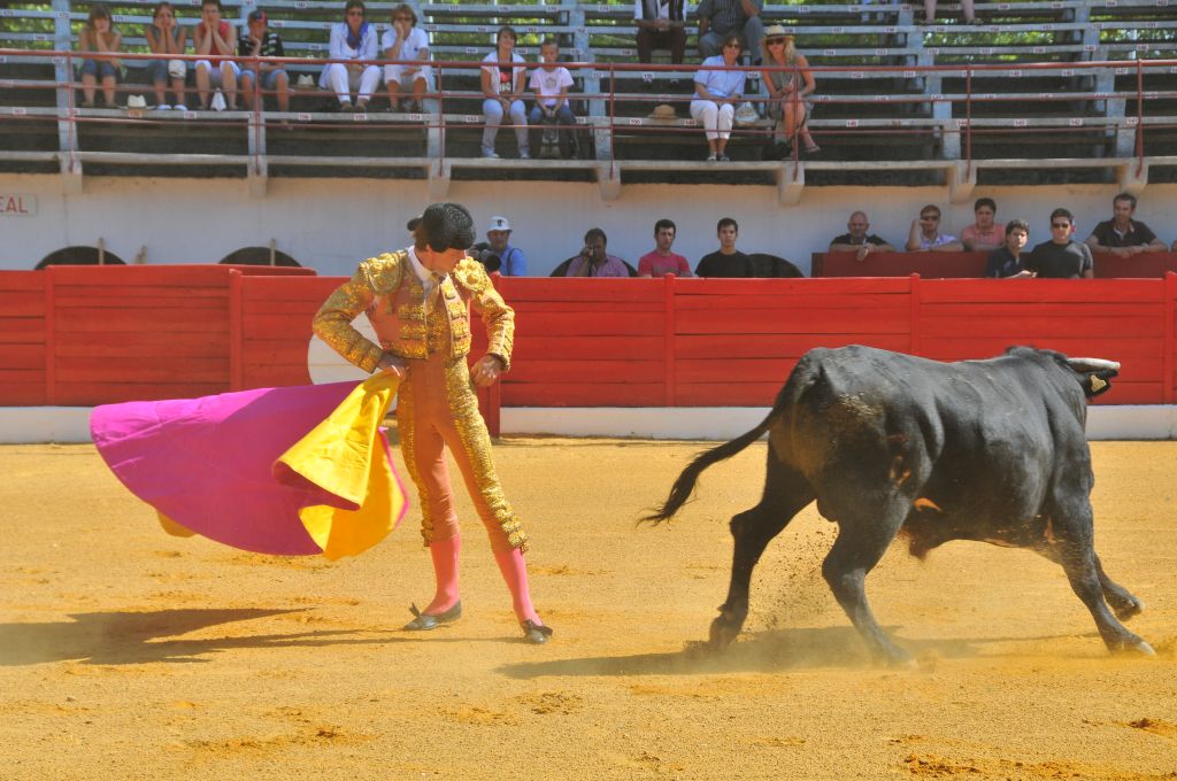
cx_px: 588
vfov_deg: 14.0
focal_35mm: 98
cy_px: 390
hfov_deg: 20.9
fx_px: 3184
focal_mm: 65
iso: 200
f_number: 8
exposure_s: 1/350
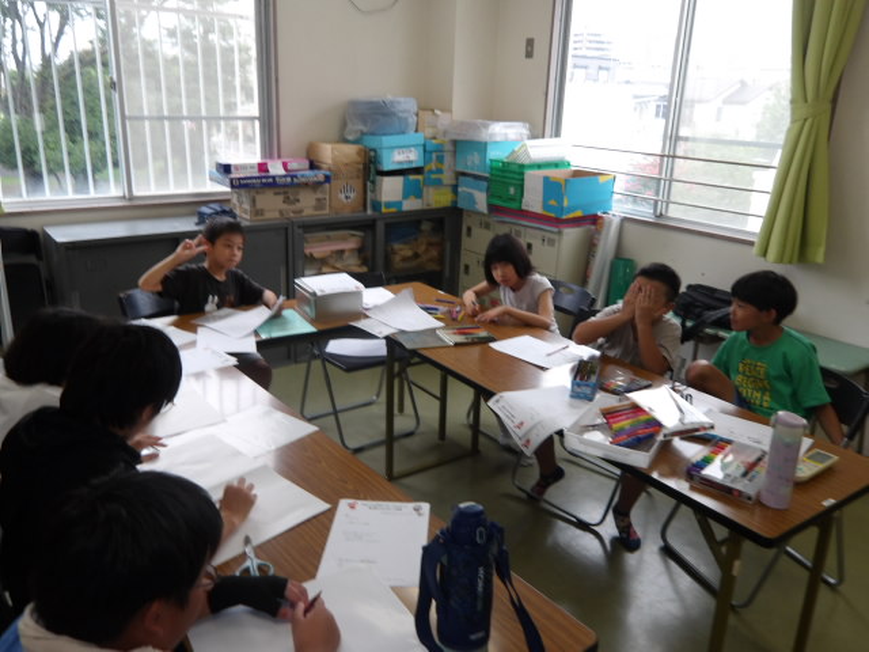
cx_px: 434
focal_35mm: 27
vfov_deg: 51.4
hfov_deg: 65.3
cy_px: 326
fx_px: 678
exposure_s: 1/77
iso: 100
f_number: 3
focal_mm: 4.9
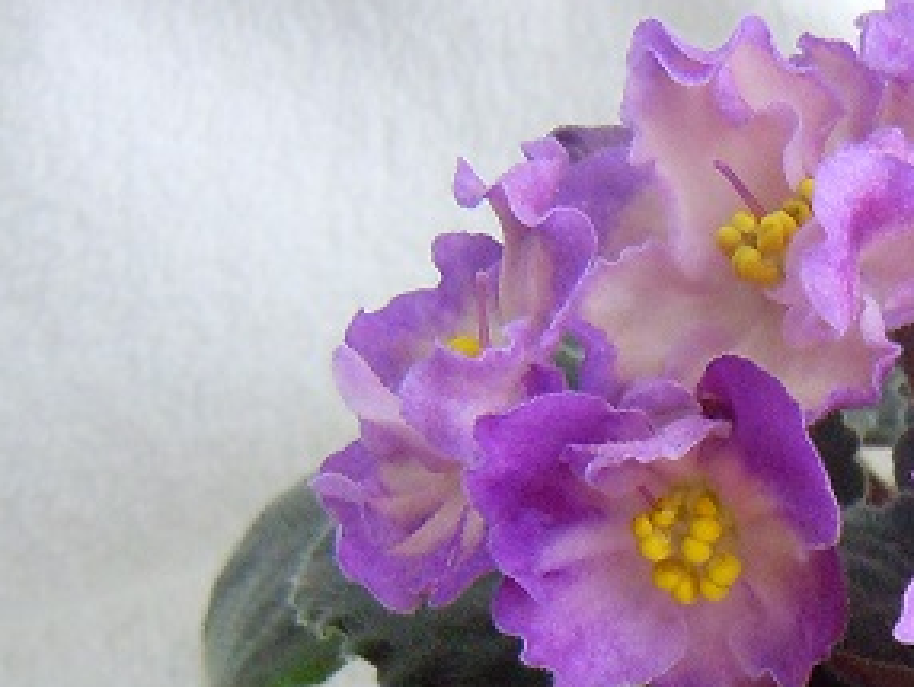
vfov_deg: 16.8
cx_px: 1083
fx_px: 2246
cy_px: 754
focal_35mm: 85
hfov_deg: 21.4
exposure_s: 1/125
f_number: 3.5
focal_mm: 5.4
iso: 640
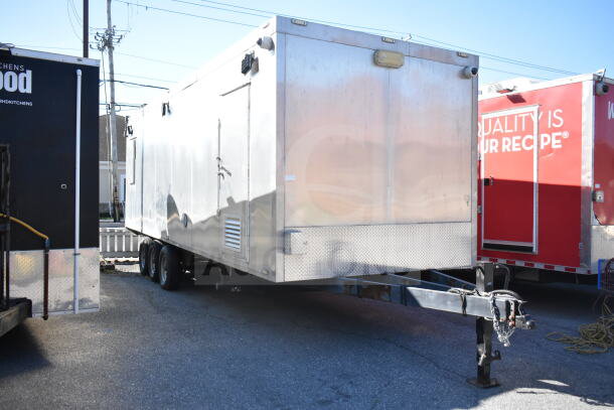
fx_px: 537
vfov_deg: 41.7
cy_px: 205
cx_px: 307
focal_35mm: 32
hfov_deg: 59.5
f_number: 3.8
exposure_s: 1/4000
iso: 1800
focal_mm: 21
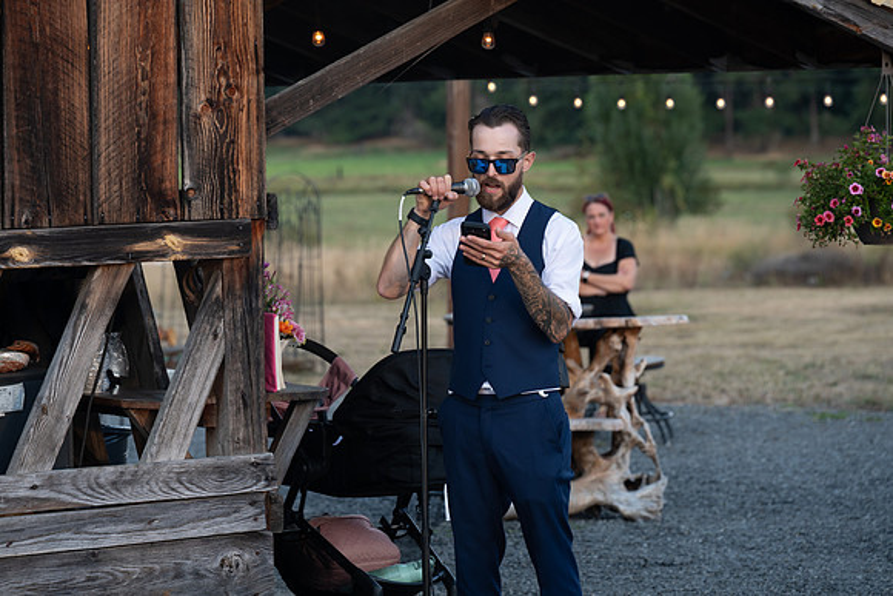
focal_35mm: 150
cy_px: 298
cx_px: 446
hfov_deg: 13.7
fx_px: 3722
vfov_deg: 9.2
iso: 320
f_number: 5.6
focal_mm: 150
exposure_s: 1/125
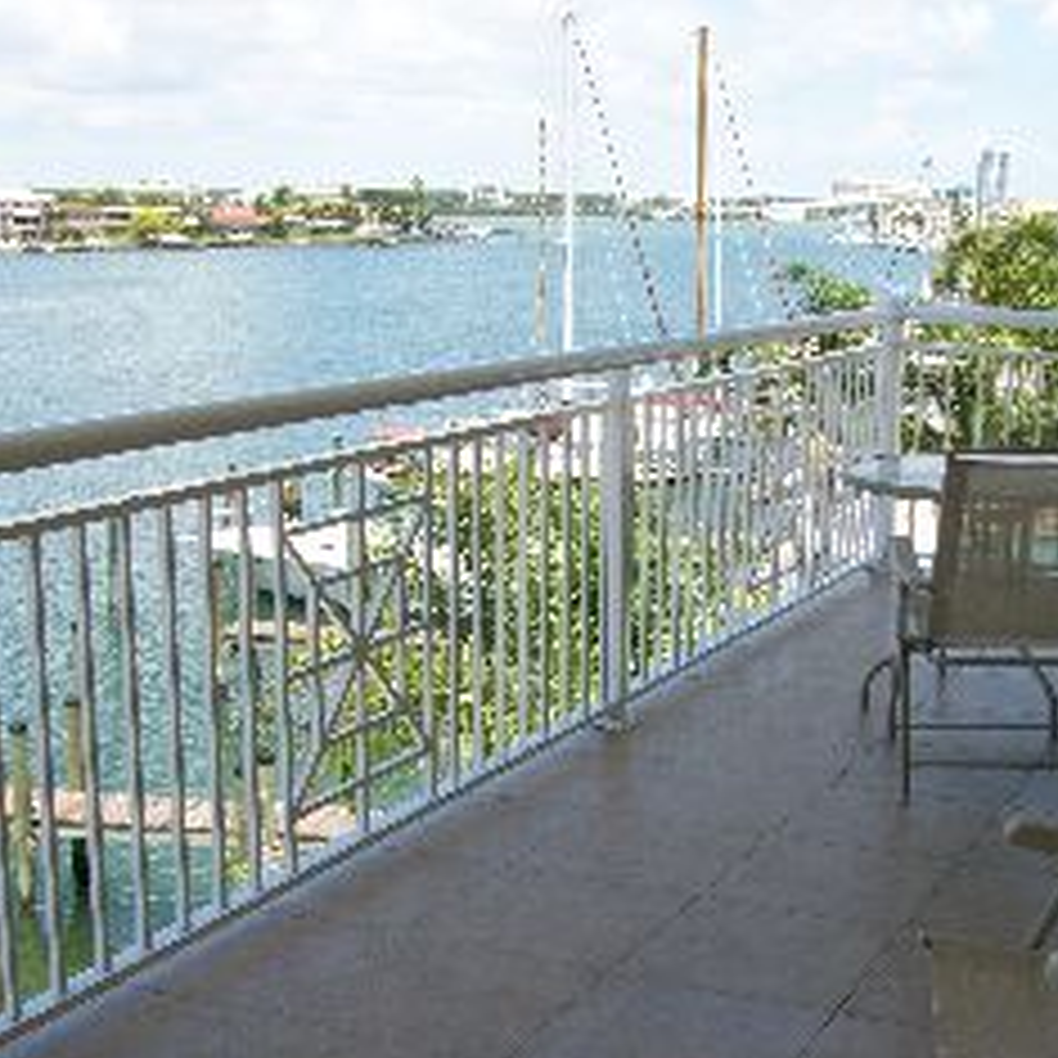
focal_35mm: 54
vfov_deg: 31.5
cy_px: 655
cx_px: 608
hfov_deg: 31.6
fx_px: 1867
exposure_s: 1/301
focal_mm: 6
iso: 80
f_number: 4.8
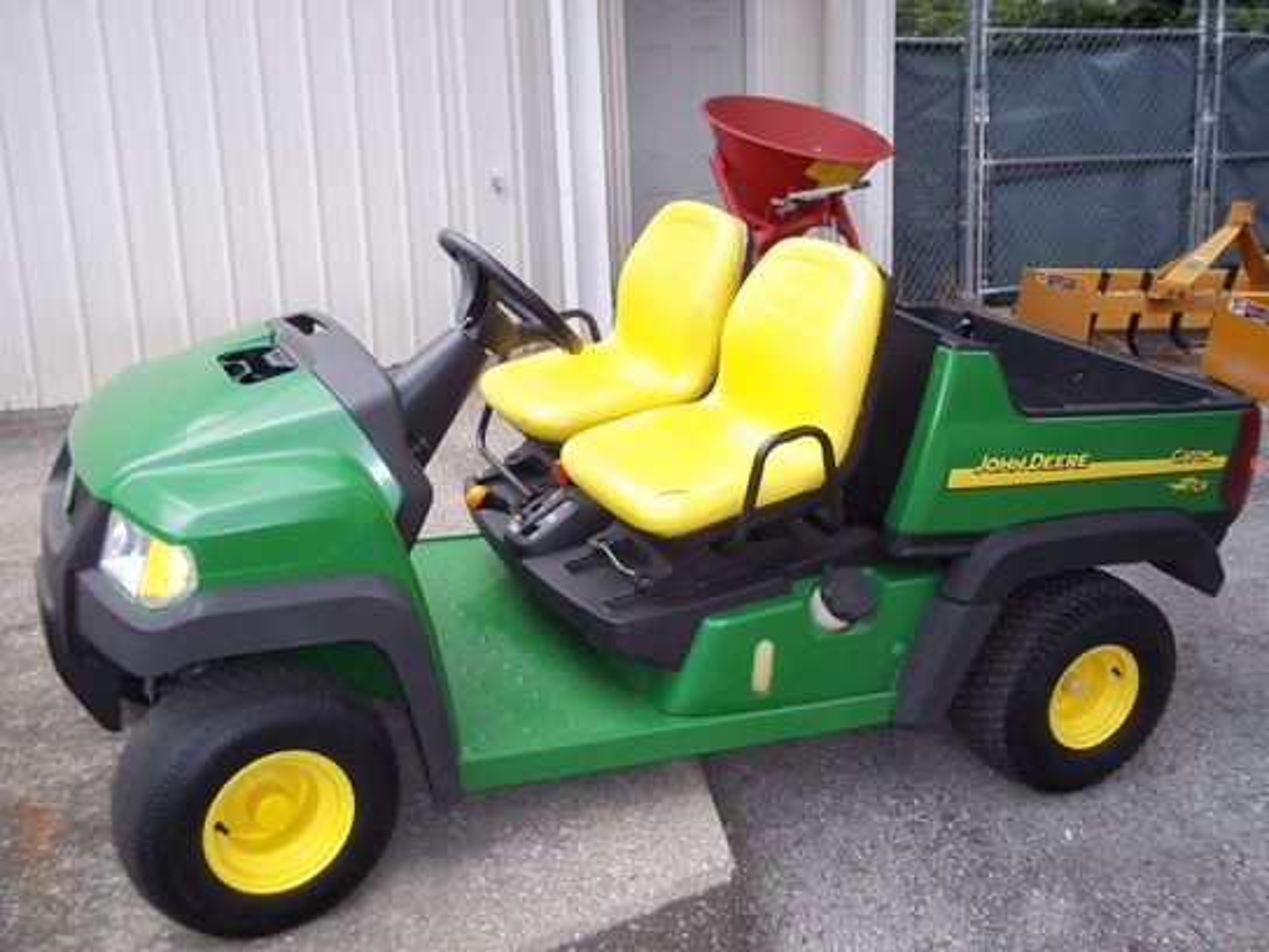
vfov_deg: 39.7
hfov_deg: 51.4
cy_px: 476
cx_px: 634
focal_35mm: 36
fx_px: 1320
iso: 100
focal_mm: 6.5
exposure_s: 1/400
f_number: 3.1
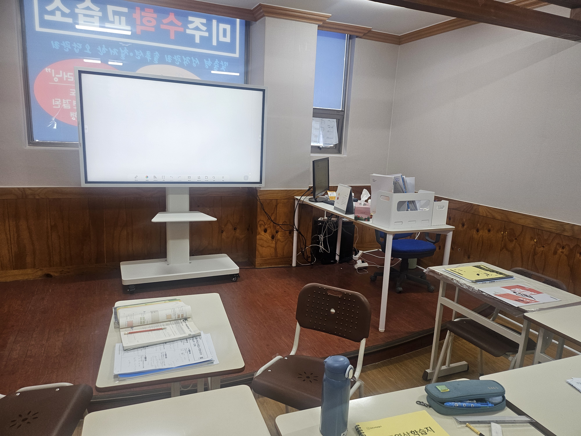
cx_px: 290
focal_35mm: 24
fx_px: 403
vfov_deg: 56.8
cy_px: 218
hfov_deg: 71.6
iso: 125
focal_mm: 5
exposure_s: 1/120
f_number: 1.8
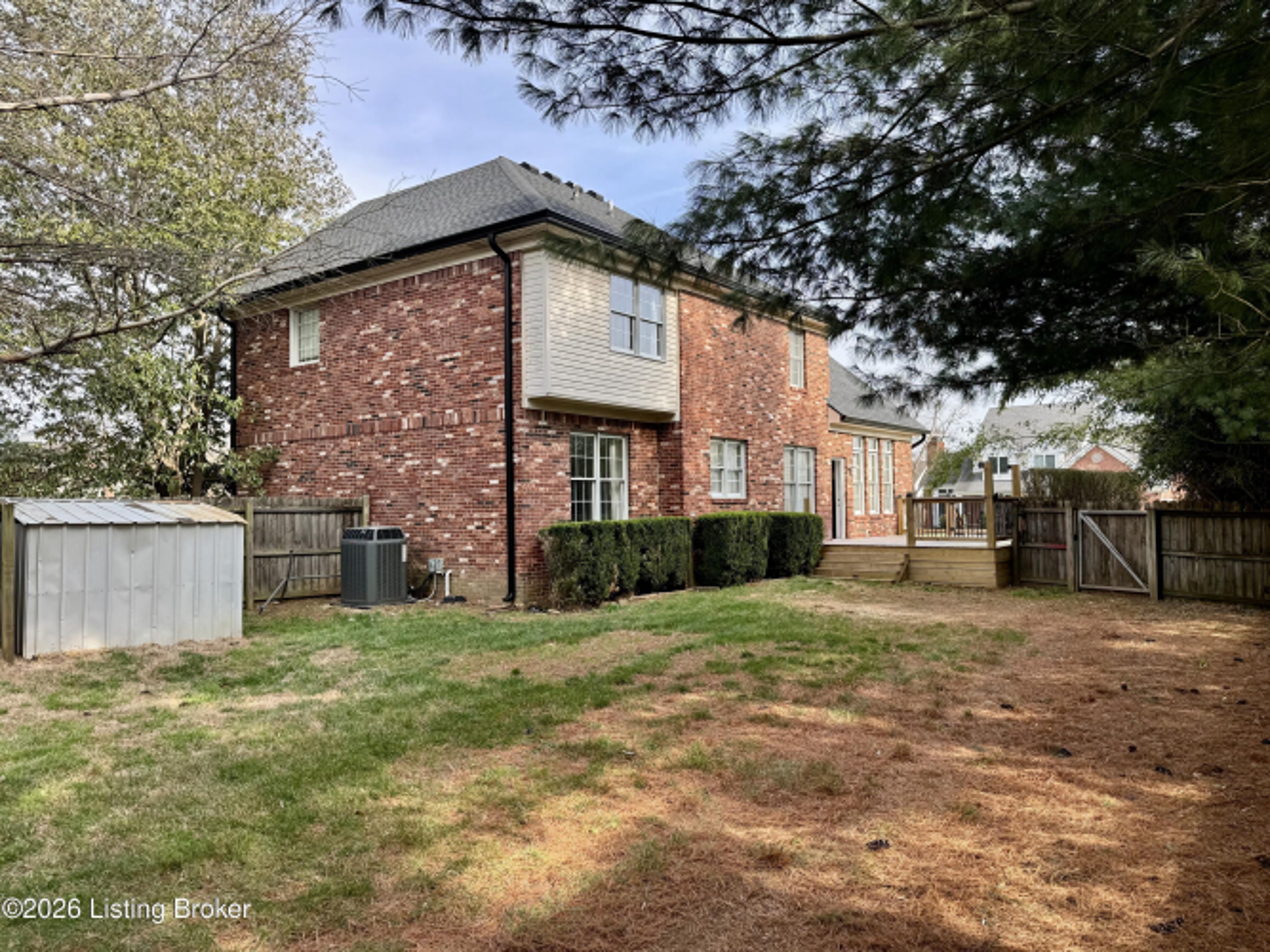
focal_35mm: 24
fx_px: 880
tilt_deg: +1.7
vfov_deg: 56.8
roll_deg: +1.3
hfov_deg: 71.6
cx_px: 635
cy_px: 476
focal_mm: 6.76
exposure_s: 1/888
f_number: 1.78
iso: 80
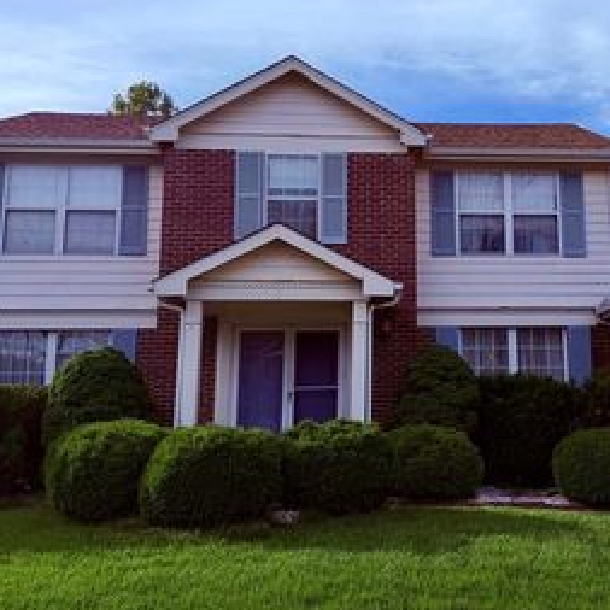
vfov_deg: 40.0
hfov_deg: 39.2
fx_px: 837
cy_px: 271
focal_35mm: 42
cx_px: 441
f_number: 1.78
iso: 80
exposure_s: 1/4405
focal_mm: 6.76
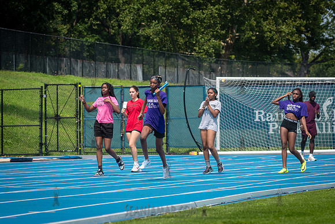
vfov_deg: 7.1
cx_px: 168
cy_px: 113
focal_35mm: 193
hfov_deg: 10.6
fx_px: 1798
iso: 160
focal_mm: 125
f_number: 5
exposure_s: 1/1250
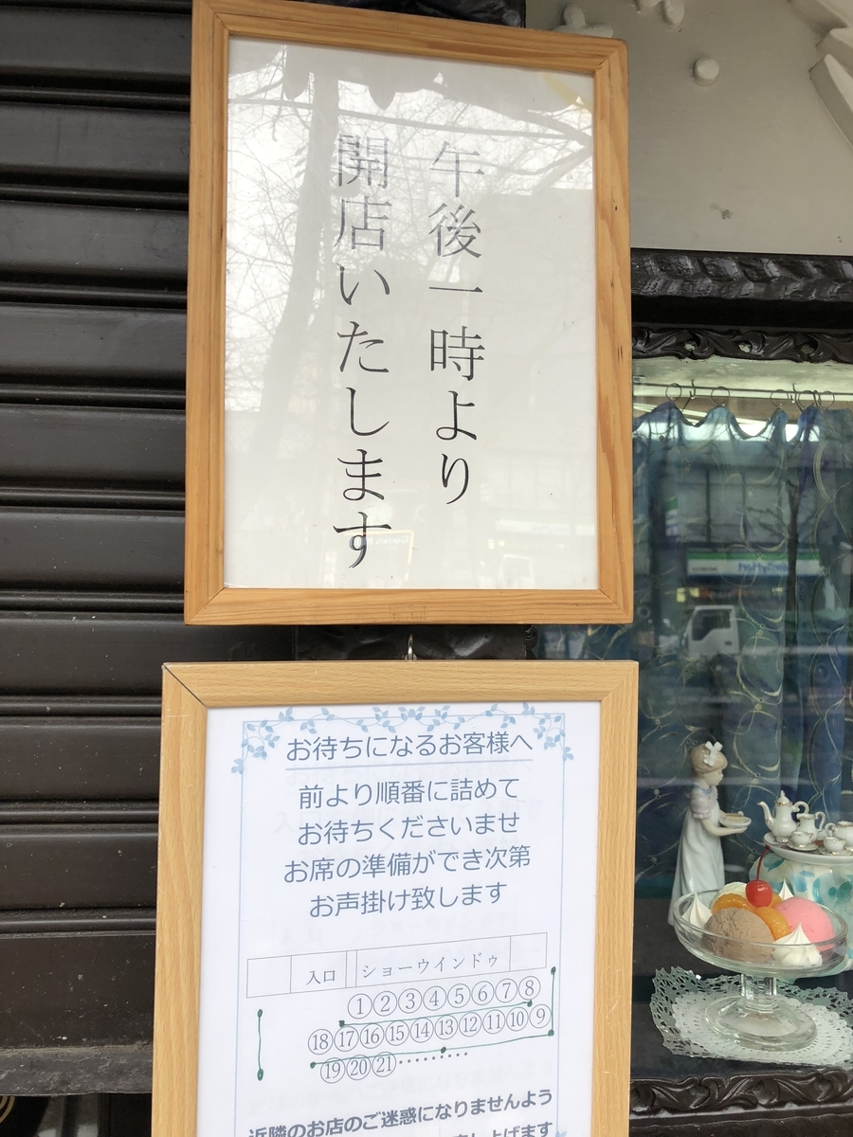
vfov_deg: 63.4
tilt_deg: +3.3
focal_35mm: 28
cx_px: 426
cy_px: 568
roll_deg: +0.7
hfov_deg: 49.7
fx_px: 920
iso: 25
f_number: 1.8
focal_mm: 4
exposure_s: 1/120
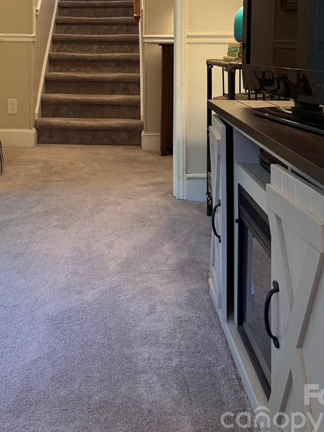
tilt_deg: +0.5
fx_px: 562
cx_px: 95
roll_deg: -0.9
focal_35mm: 45
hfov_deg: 31.8
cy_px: 37
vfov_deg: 38.9
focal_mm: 6.76
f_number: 1.78
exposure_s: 1/60
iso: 250
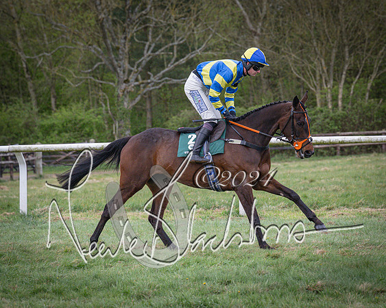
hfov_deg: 9.3
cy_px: 141
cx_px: 228
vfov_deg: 7.5
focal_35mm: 207
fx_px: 2361
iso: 1600
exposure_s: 1/1000
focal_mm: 110
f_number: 4
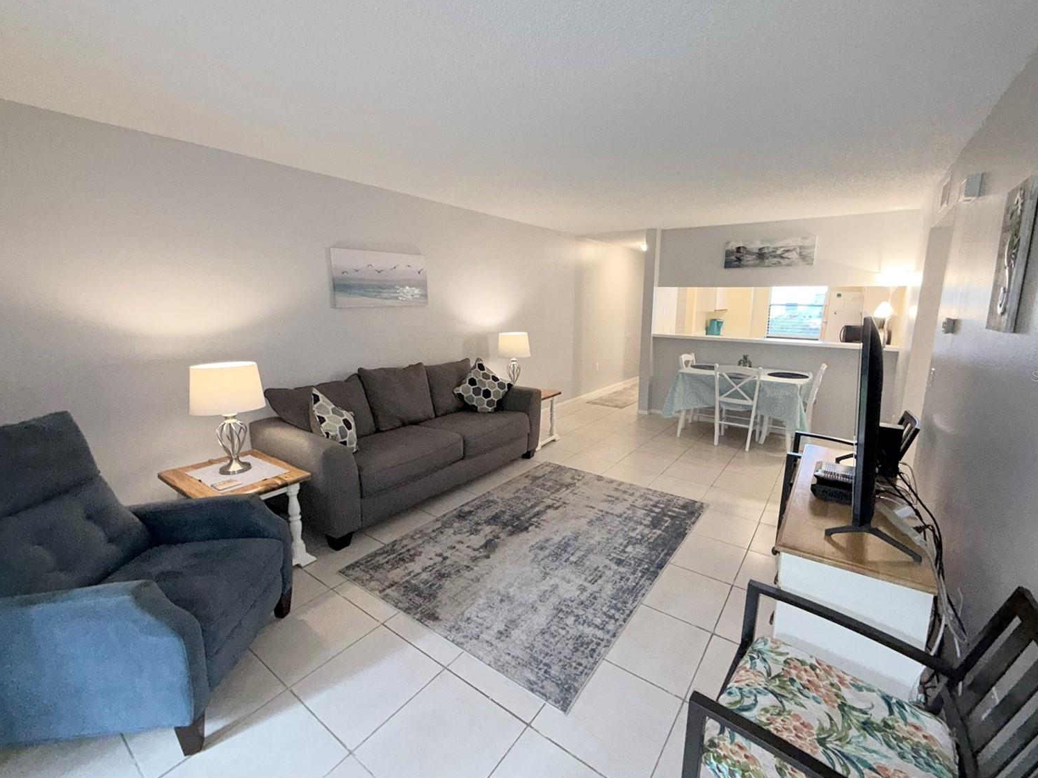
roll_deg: -1.2
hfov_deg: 98.1
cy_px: 376
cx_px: 542
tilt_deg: -9.7
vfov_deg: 81.7
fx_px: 450
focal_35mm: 15
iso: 250
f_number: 2.2
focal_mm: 2.22
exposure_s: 1/60
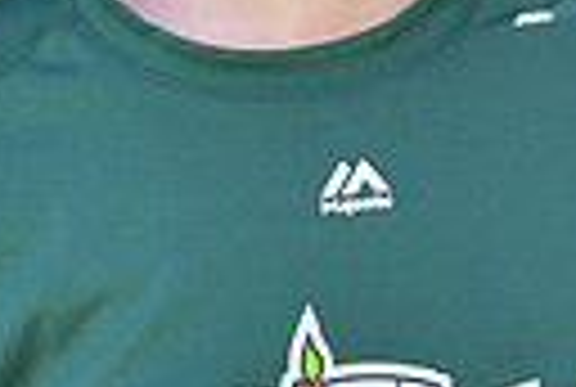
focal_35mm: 982
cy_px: -173
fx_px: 15753
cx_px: 297
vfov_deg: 1.4
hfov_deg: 2.1
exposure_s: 1/1000
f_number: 4
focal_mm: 145
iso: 400
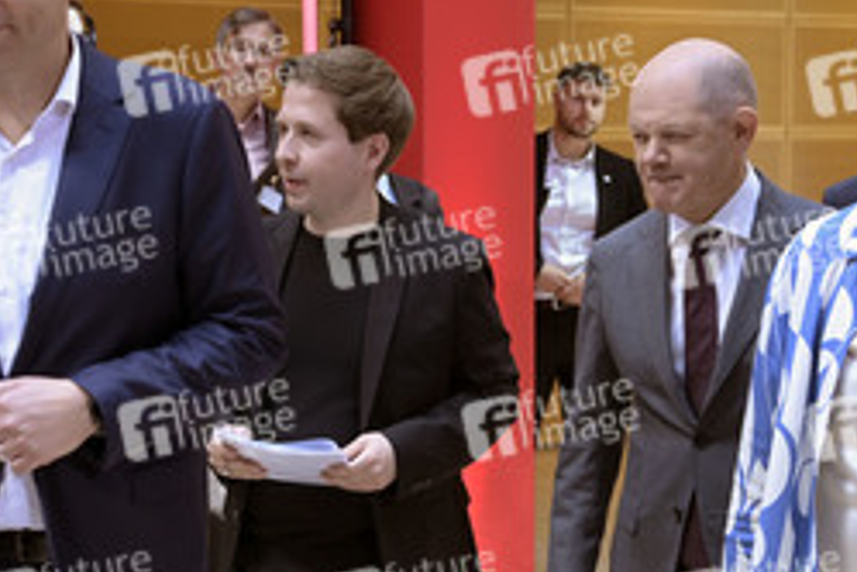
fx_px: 2499
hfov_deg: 19.5
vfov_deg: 13.0
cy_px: 334
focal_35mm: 105
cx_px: 459
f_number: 5
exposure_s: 1/500
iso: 1600
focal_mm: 58
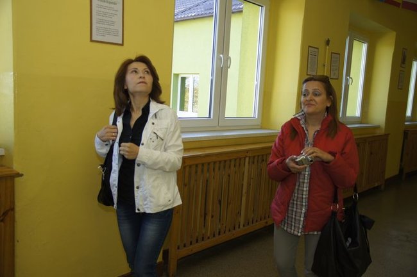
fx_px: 382
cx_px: 208
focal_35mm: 33
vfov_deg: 39.9
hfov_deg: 57.3
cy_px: 138
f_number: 3.2
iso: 100
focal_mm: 22
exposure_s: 1/60
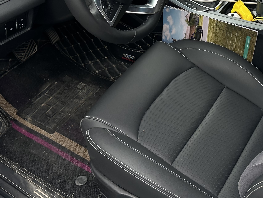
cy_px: 21
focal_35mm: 57
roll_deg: +1.6
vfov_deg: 24.9
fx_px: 433
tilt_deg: -34.2
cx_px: 143
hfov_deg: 33.8
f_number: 1.78
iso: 80
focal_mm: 6.86
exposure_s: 1/214
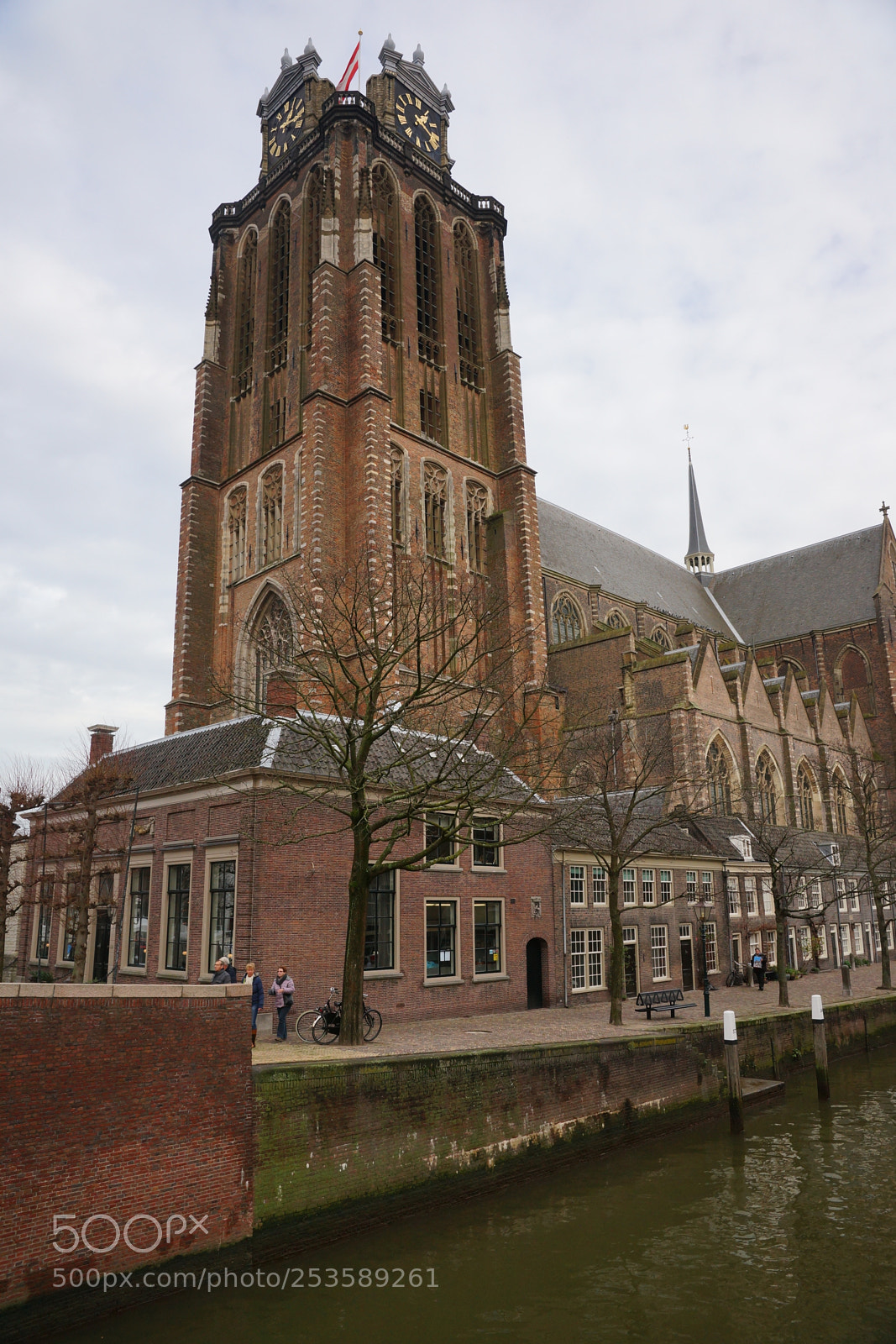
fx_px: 896
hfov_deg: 53.1
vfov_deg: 73.7
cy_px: 672
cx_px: 448
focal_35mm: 24
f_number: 8
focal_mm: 24
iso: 400
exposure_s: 1/250
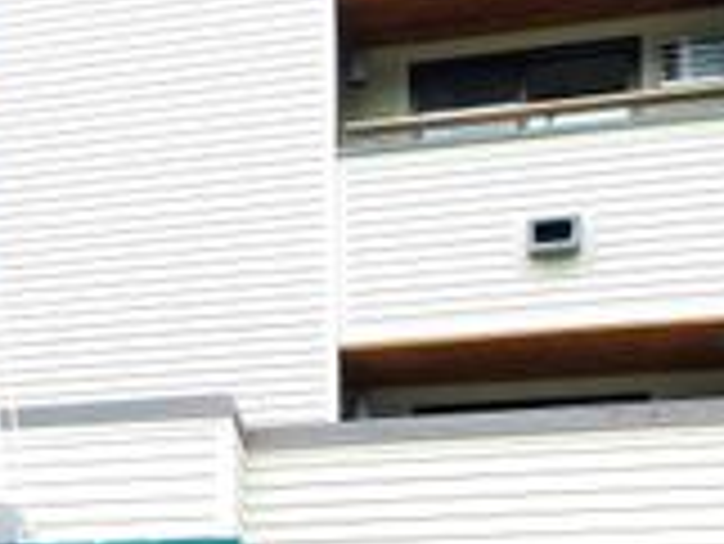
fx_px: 1947
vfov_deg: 15.2
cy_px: 699
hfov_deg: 18.6
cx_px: -364
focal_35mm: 93
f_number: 3.2
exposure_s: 1/125
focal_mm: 5.3
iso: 125
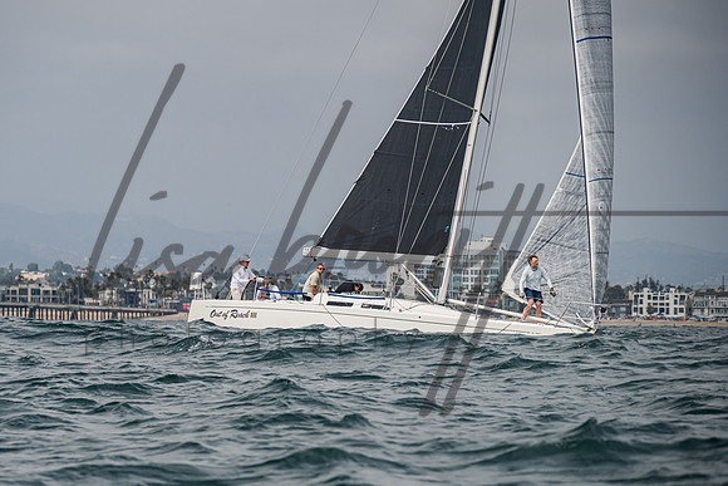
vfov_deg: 5.0
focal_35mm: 273
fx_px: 5523
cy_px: 317
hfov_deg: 7.5
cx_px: 254
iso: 160
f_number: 6.3
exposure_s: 1/640
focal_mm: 200
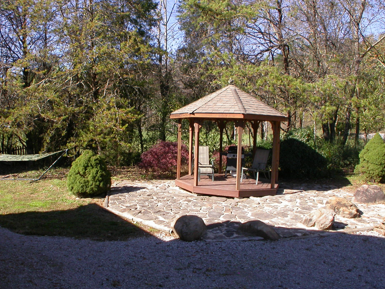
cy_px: 151
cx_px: 159
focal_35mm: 46
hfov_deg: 41.1
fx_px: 512
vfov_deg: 31.5
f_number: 6
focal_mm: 7.85
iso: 100
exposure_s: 1/177
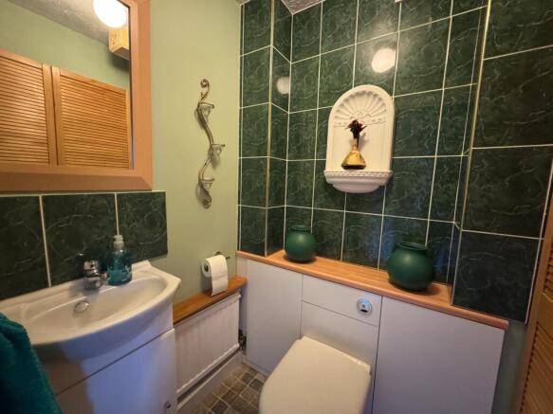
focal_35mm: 14
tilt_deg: -7.7
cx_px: 276
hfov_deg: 102.1
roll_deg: -0.7
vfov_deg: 85.7
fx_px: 224
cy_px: 207
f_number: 2.2
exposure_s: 1/33
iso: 1000
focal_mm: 2.22
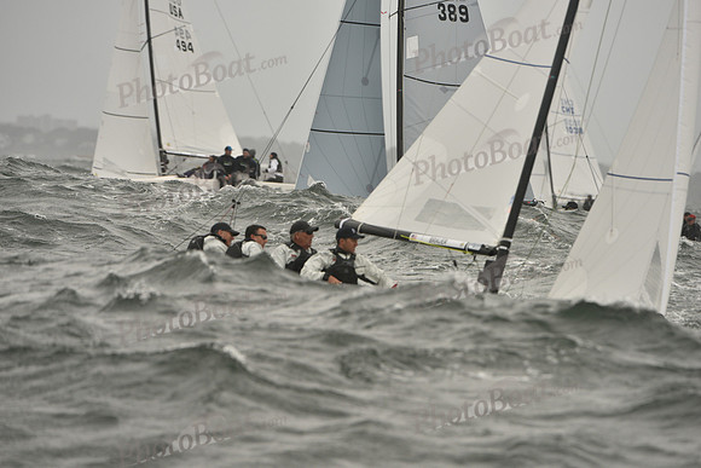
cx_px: 350
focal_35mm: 400
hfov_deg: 5.2
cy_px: 234
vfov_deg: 3.4
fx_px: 7790
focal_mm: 400
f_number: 7.1
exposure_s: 1/1250
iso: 400
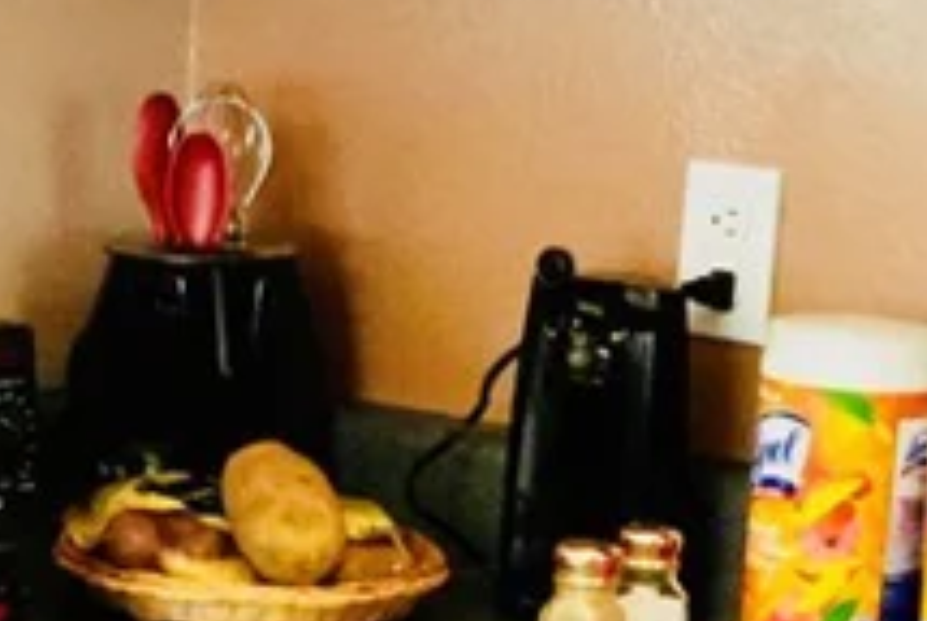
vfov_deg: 9.3
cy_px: 1110
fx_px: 3644
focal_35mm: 141
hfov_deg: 14.4
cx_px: 103
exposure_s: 1/160
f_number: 2.8
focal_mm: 19.8
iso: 5000
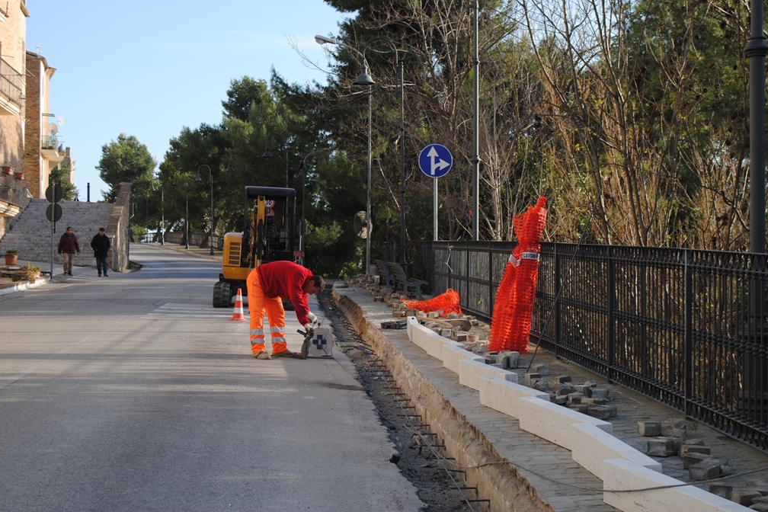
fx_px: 1301
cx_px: 384
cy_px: 255
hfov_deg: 32.9
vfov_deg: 22.3
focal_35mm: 61
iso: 100
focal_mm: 40
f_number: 6.3
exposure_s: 1/160
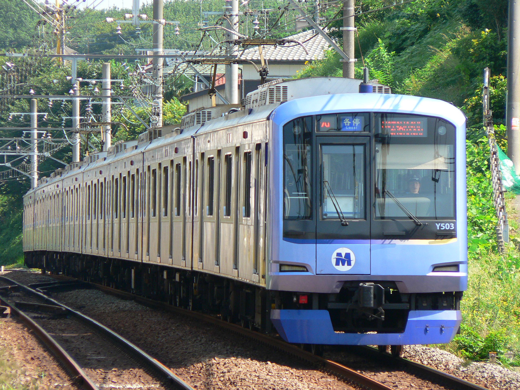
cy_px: 195
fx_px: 5318
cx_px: 260
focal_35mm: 354
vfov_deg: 4.2
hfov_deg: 5.6
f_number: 4
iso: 80
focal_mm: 59
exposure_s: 1/250
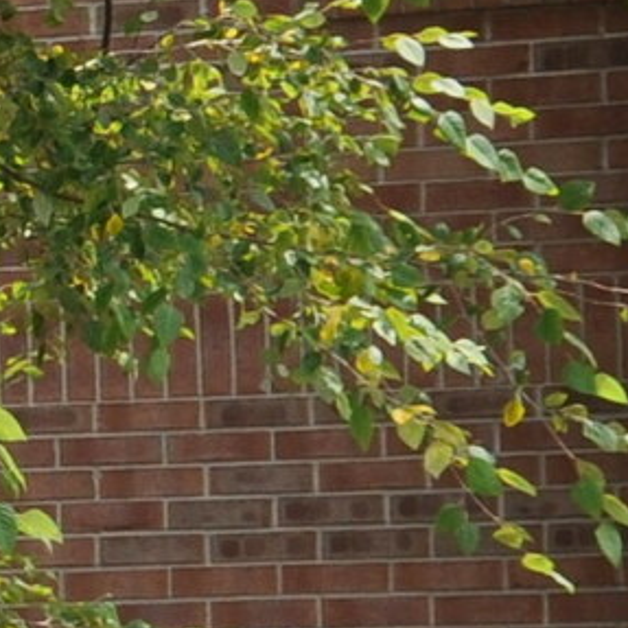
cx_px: -891
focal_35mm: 191
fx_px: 3920
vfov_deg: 9.2
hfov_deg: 8.4
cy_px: 418
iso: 200
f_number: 6.3
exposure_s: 1/160
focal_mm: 14
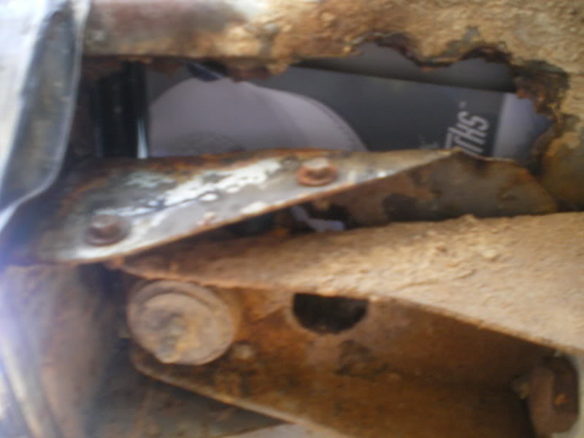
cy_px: 219
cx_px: 292
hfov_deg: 49.0
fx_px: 641
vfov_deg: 37.7
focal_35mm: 38
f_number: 3.1
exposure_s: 1/6
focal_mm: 6.3
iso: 400
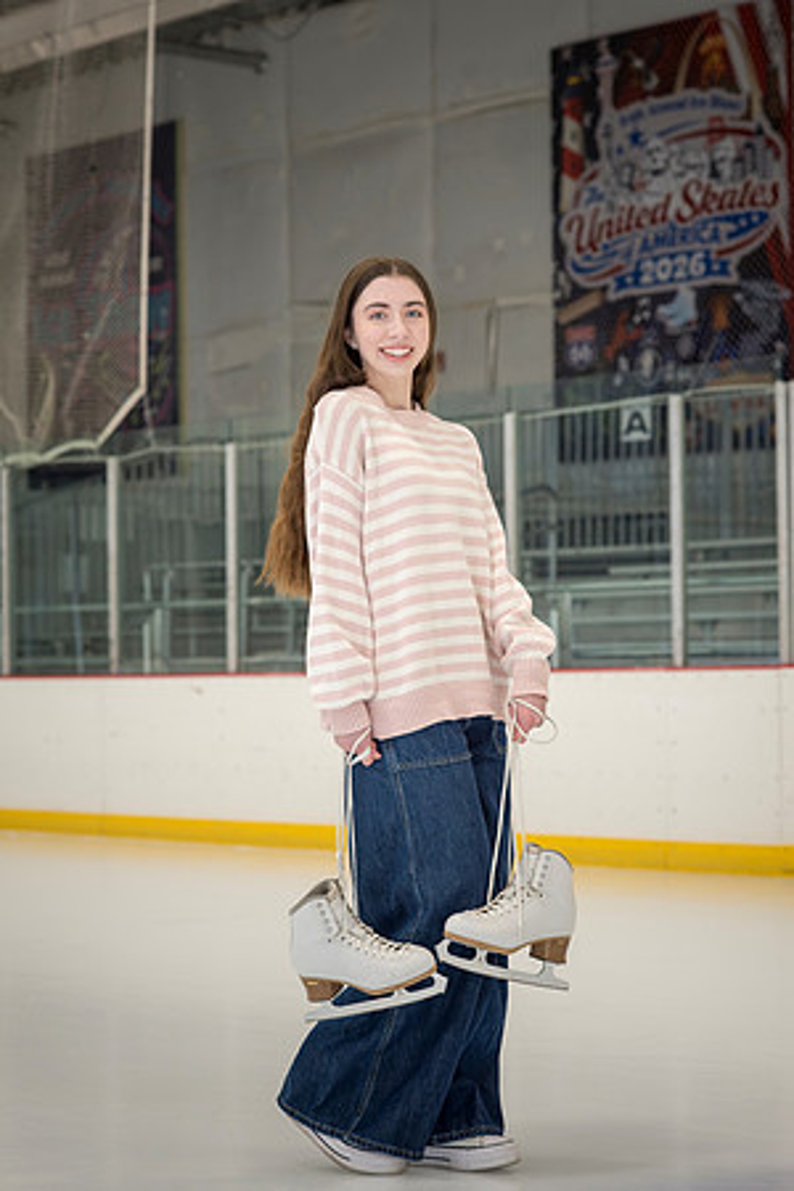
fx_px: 2812
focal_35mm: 85
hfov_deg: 16.1
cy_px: 596
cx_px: 397
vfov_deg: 23.9
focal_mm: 85
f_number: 5
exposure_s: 1/250
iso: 1000
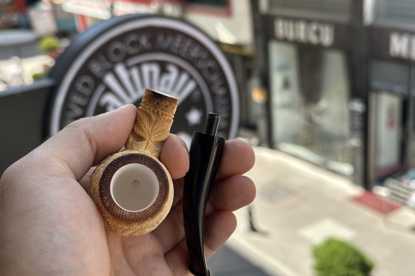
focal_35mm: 50
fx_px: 576
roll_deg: +5.1
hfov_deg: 39.6
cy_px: 154
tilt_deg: -20.9
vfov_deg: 27.0
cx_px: 208
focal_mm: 6.86
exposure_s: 1/1073
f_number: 1.78
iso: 64
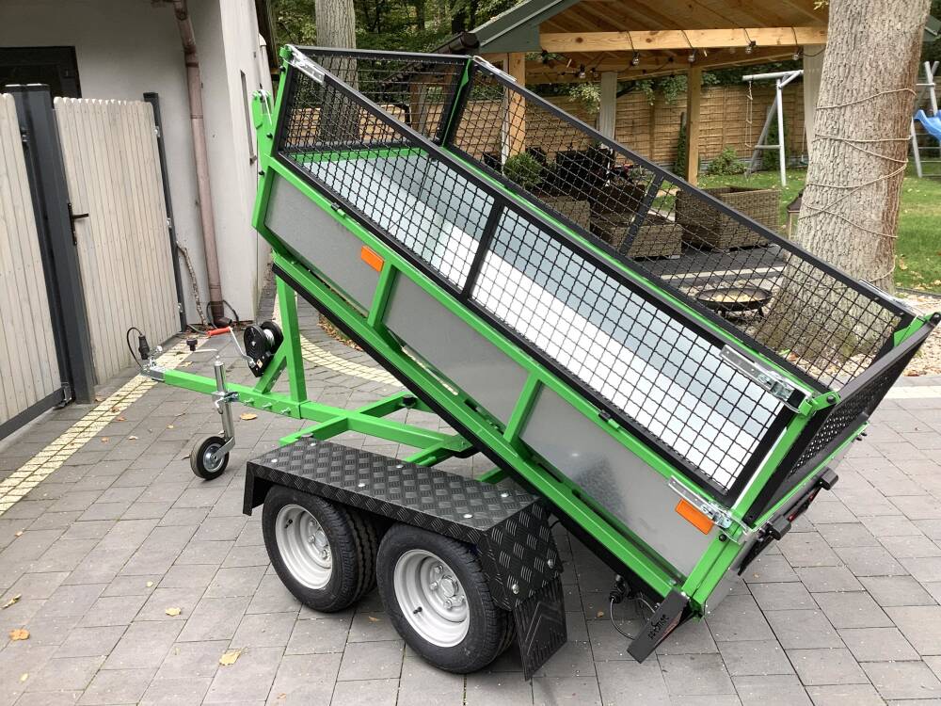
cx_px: 470
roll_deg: +2.3
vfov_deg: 45.4
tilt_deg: -16.4
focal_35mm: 31
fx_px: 843
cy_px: 353
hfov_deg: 58.4
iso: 50
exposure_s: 1/100
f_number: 2.4
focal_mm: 3.3
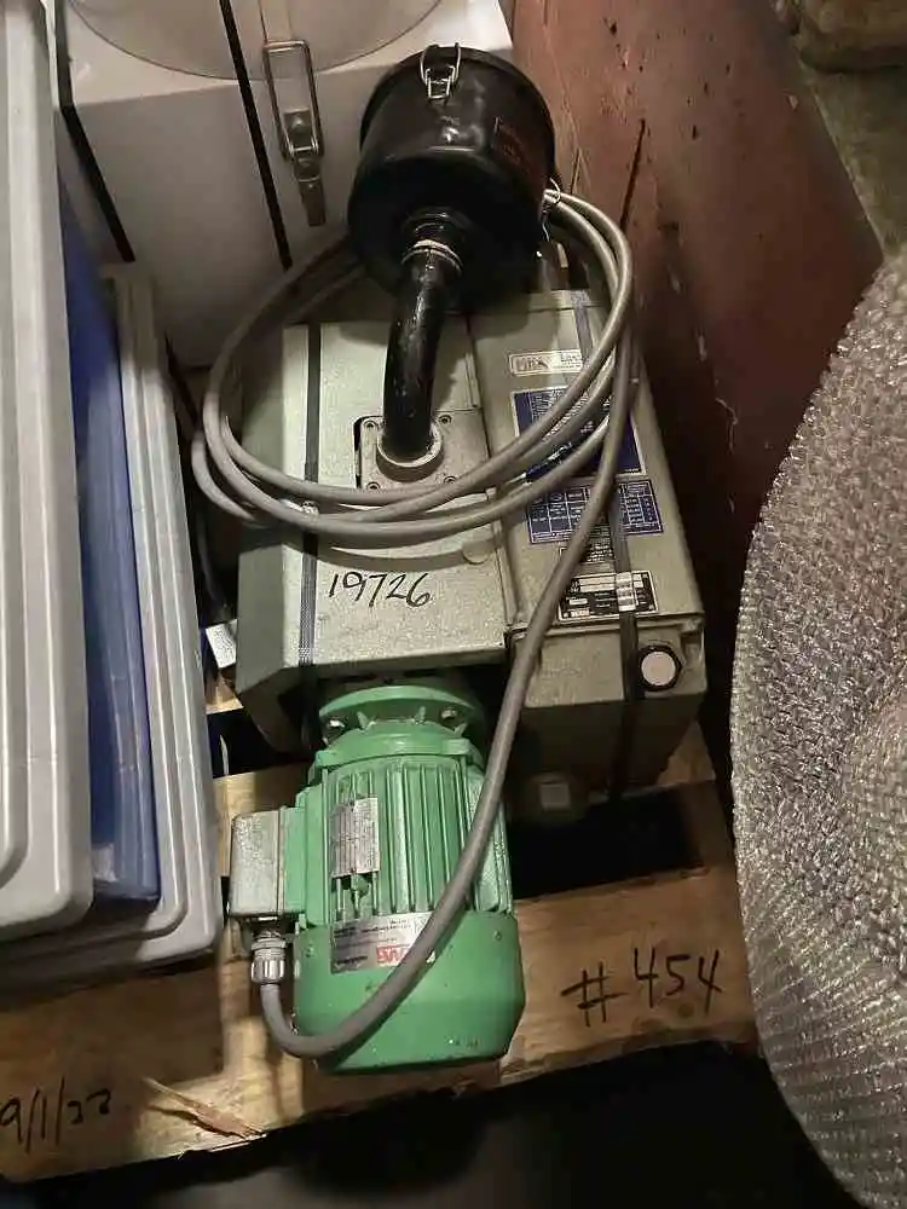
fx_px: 908
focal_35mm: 26
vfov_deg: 67.3
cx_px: 454
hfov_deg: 53.1
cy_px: 604
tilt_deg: -66.8
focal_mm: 4.2
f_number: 1.6
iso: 500
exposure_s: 1/11
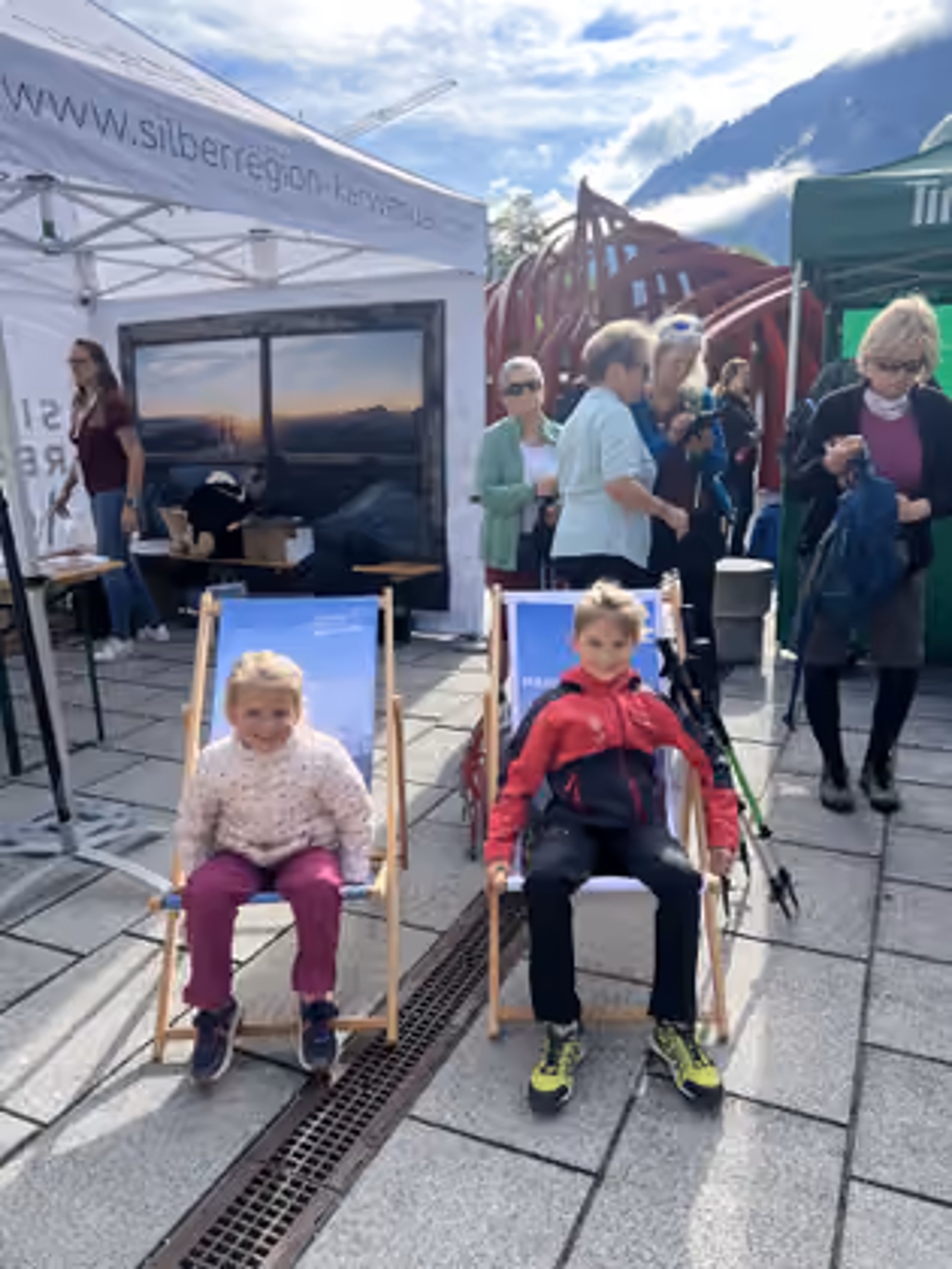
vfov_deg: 67.3
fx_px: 953
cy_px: 634
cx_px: 476
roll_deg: +2.8
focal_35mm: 26
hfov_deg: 53.1
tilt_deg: -13.7
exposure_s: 1/1751
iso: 50
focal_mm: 5.7
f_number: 1.5
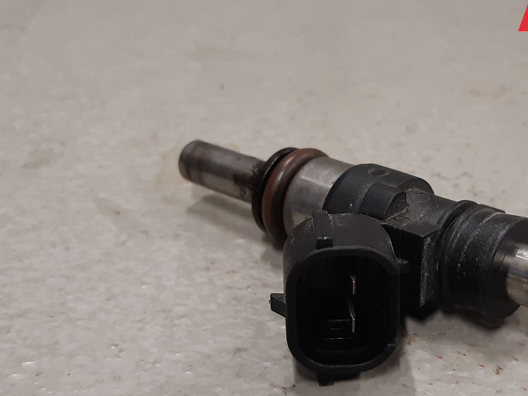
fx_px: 564
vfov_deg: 38.4
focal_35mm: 37
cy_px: 251
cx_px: 368
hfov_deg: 48.9
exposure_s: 1/50
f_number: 1.7
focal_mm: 3.93
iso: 100
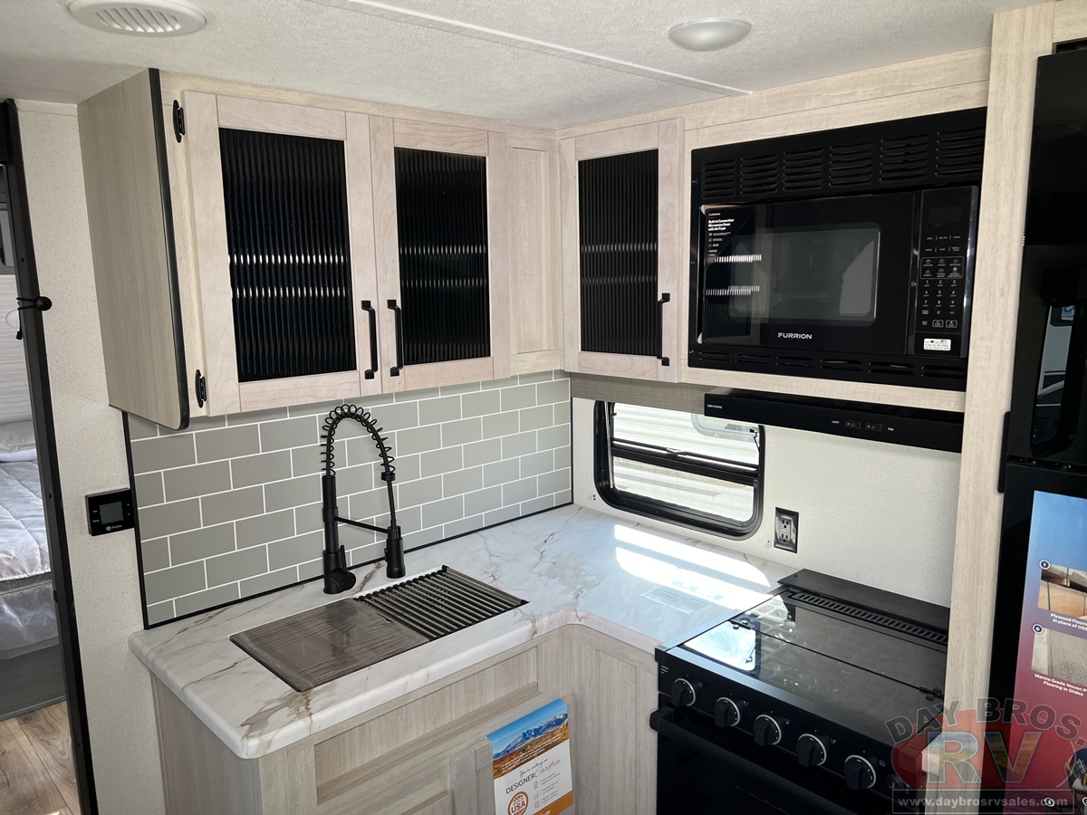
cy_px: 408
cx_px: 544
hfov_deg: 67.3
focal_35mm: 26
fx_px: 816
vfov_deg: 53.1
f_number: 1.5
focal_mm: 5.7
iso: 80
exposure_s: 1/121
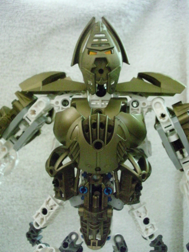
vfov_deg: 49.0
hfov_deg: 37.7
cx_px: 94
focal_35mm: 38
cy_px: 126
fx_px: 277
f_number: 3.1
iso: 1600
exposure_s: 1/16
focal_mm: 6.3
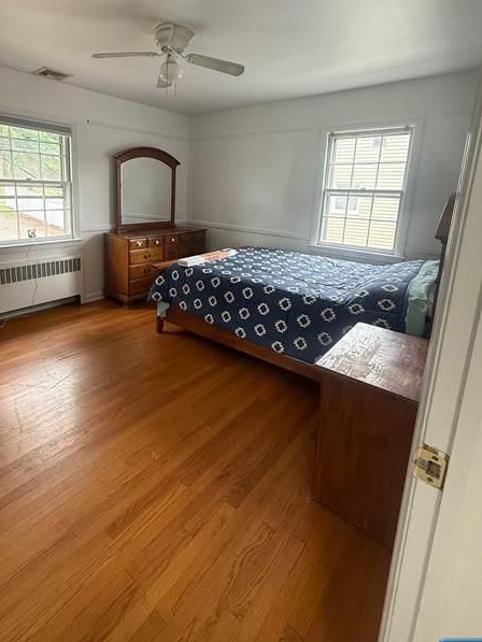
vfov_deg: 86.6
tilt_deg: -10.1
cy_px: 255
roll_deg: -2.7
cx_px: 194
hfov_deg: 70.9
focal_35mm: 18
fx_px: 334
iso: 320
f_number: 2.2
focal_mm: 2.22
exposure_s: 1/92
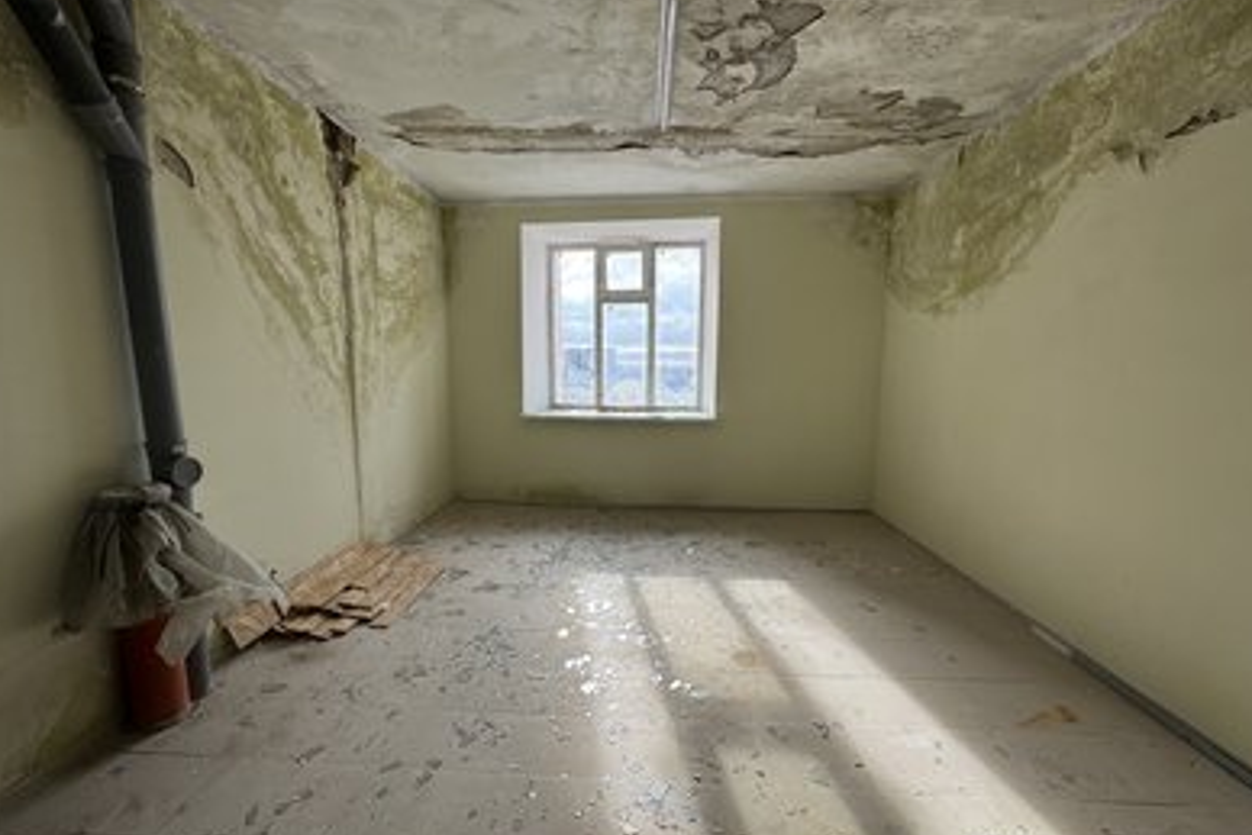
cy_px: 432
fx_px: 522
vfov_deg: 77.3
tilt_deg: -8.2
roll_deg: -0.6
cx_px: 623
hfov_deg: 100.4
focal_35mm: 15
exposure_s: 1/268
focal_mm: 2.22
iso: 40
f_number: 2.2
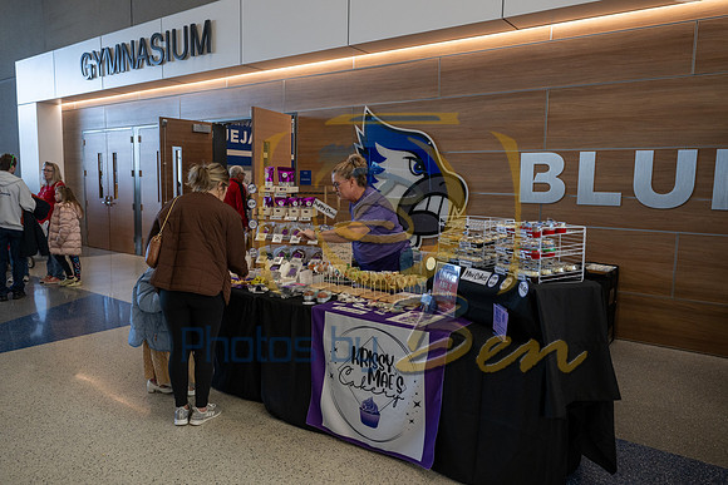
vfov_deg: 49.6
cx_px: 364
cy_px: 242
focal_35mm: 26
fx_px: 526
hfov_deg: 69.4
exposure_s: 1/160
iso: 1000
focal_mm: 26
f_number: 5
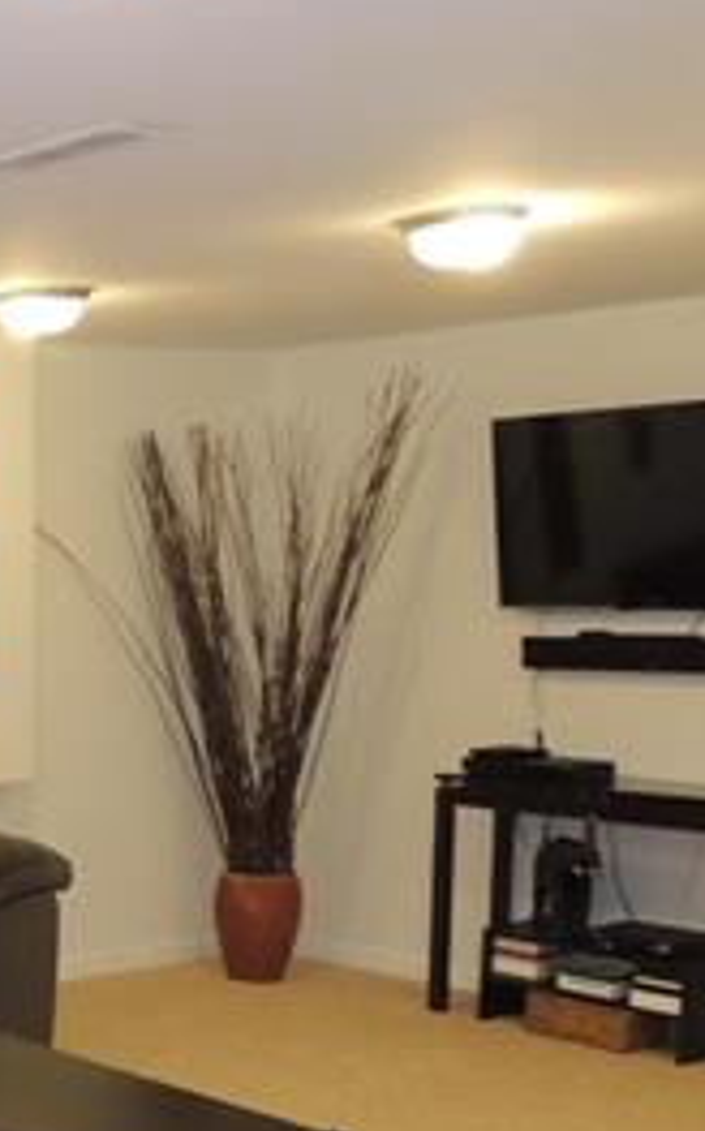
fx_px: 1909
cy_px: 774
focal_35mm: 62
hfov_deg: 17.4
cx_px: -529
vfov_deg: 32.6
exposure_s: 1/40
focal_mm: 4.3
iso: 320
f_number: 3
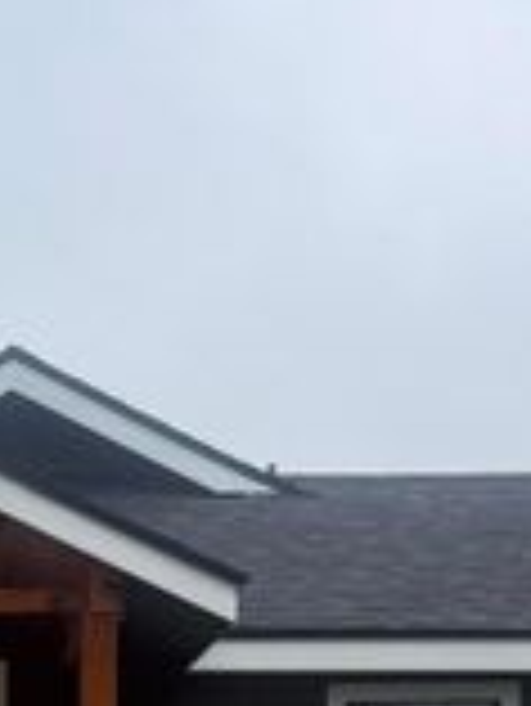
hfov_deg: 14.1
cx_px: -117
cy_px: 1095
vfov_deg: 17.2
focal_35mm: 102
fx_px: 2083
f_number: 1.78
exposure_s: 1/2907
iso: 80
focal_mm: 6.76
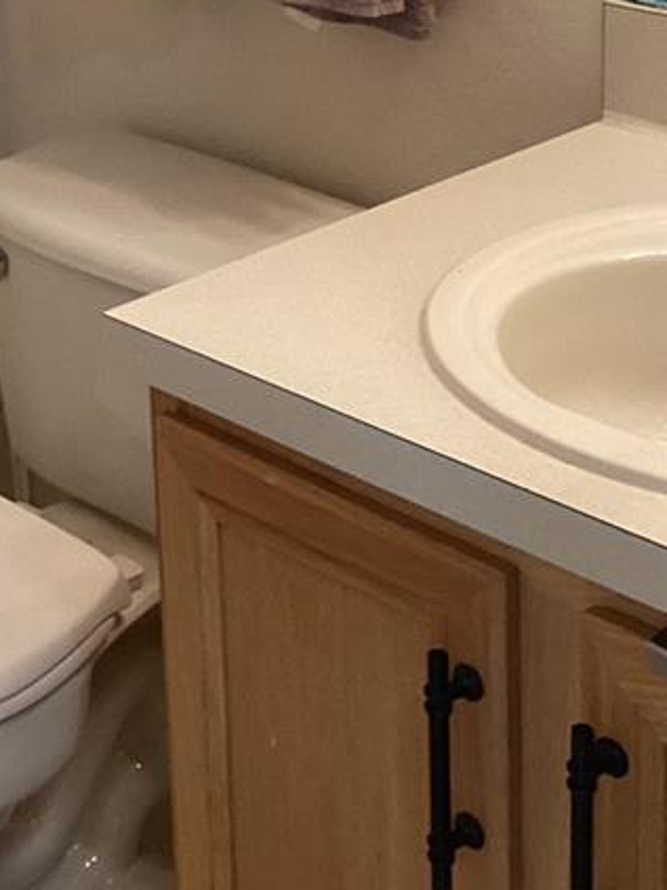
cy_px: -36
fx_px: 2262
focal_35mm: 88
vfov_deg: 21.4
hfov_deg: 16.1
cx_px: -154
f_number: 2.4
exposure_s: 1/60
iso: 250
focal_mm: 3.3
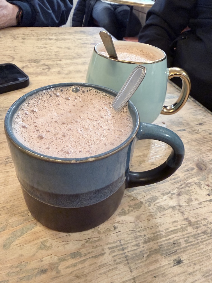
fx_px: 196
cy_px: 142
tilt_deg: -36.0
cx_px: 106
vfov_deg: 71.6
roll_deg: -6.9
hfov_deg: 56.8
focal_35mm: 24
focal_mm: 2.22
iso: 500
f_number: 2.2
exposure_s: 1/50
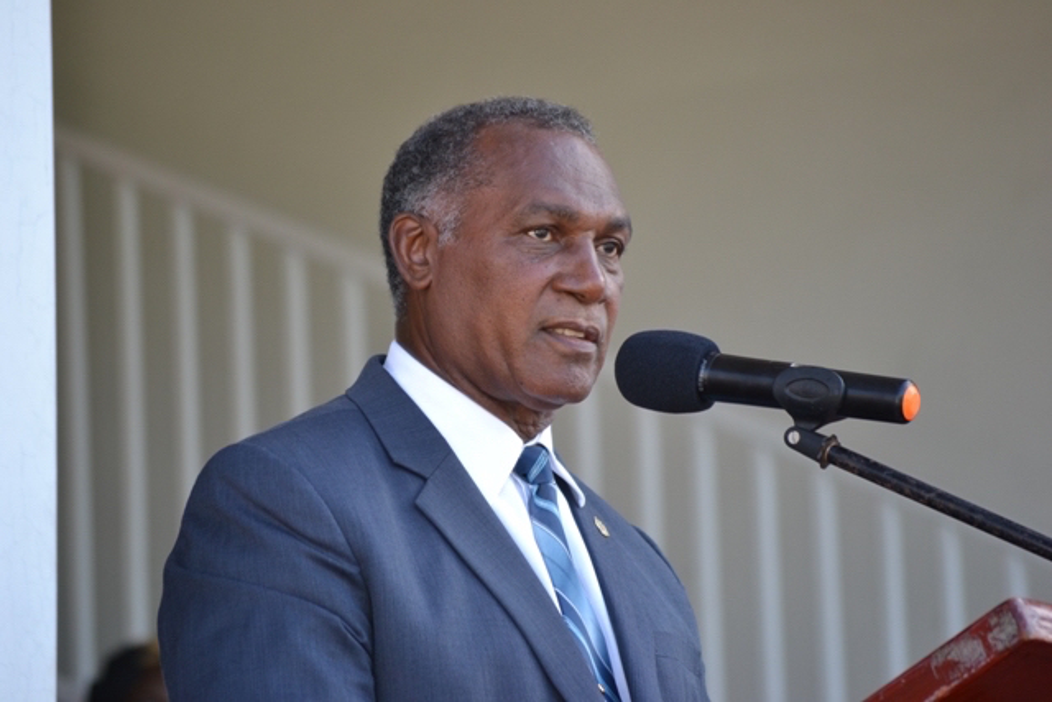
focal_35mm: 300
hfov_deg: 6.9
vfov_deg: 4.6
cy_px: 351
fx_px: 8768
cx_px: 526
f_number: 5.6
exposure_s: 1/200
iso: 400
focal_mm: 200
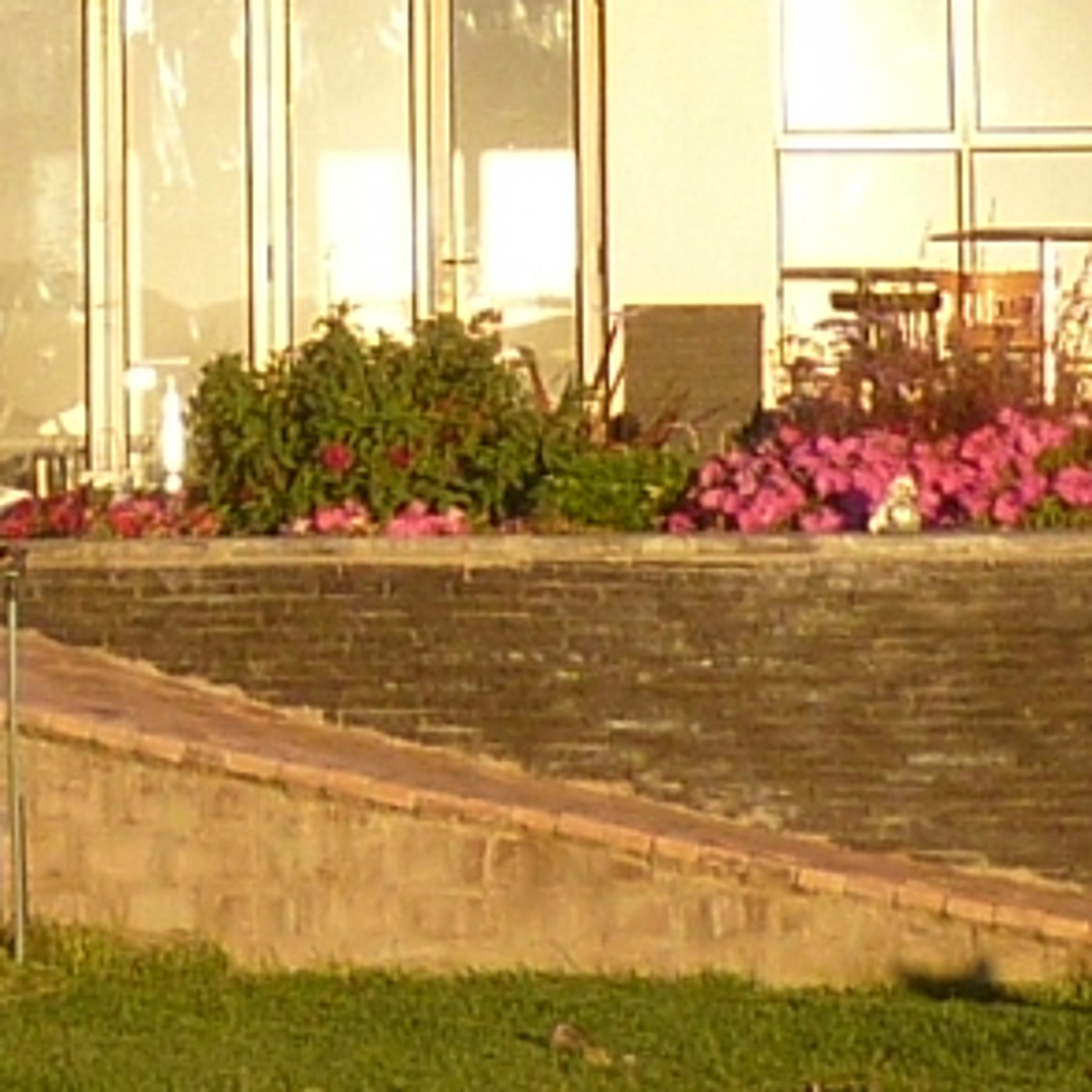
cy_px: -446
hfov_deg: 6.9
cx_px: 208
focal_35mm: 254
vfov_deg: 6.8
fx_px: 9065
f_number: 2.8
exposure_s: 1/640
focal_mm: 5.5
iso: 100
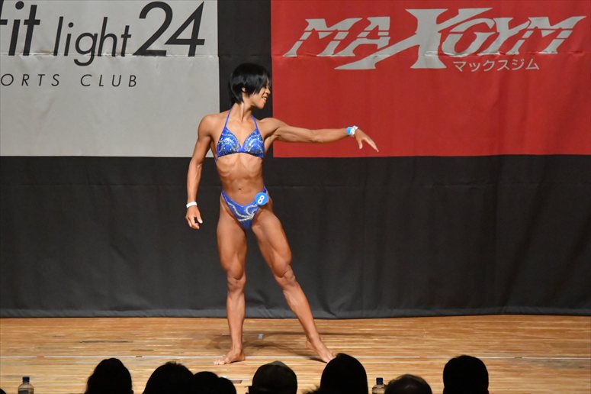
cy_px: 197
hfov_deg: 7.6
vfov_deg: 5.1
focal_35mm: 270
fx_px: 4430
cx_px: 296
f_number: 5.6
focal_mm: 180
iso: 12800
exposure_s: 1/400
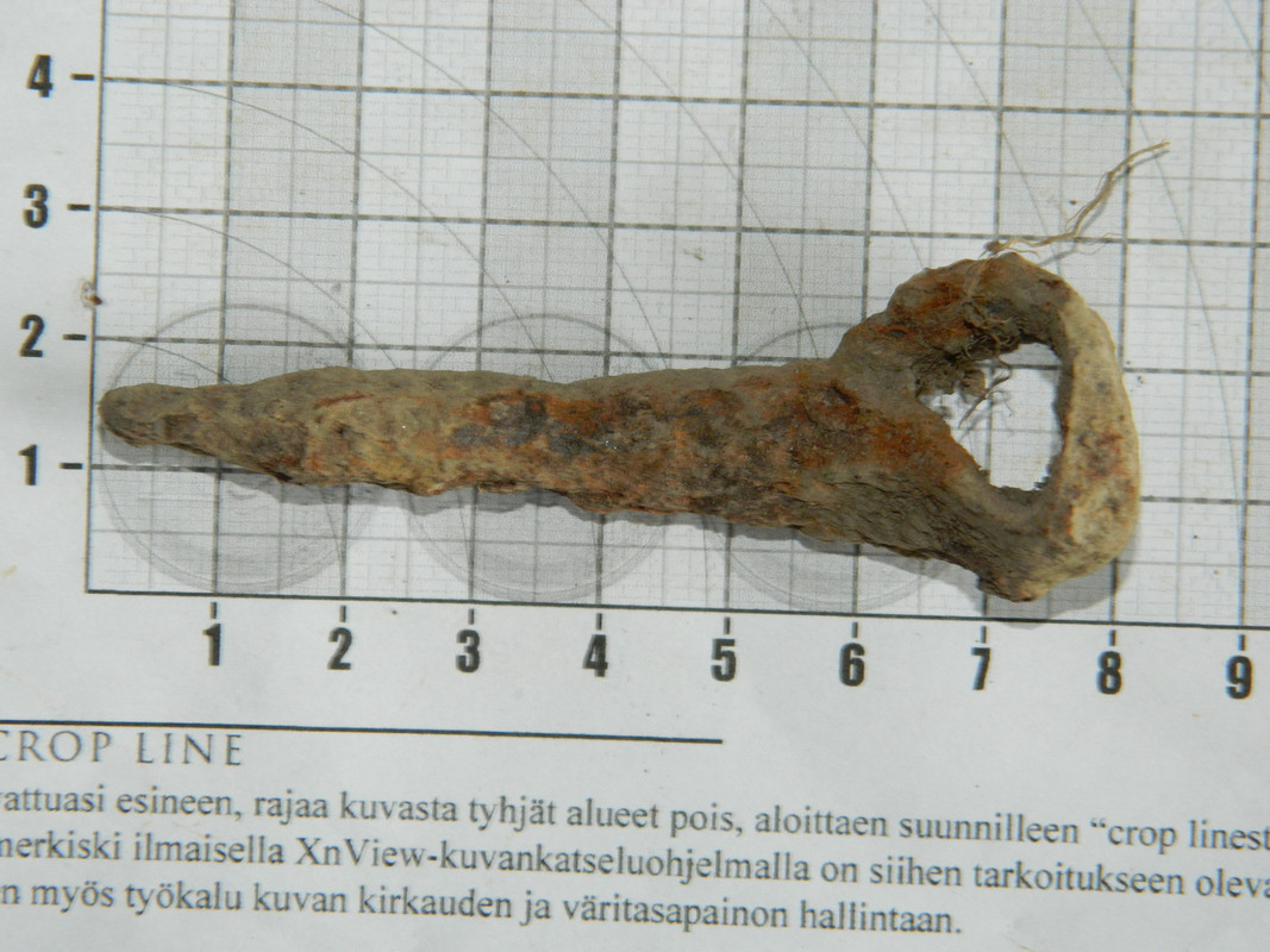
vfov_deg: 14.4
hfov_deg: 19.1
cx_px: 635
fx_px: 3778
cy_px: 476
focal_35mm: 103
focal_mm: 18.6
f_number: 4.5
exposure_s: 1/60
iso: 200
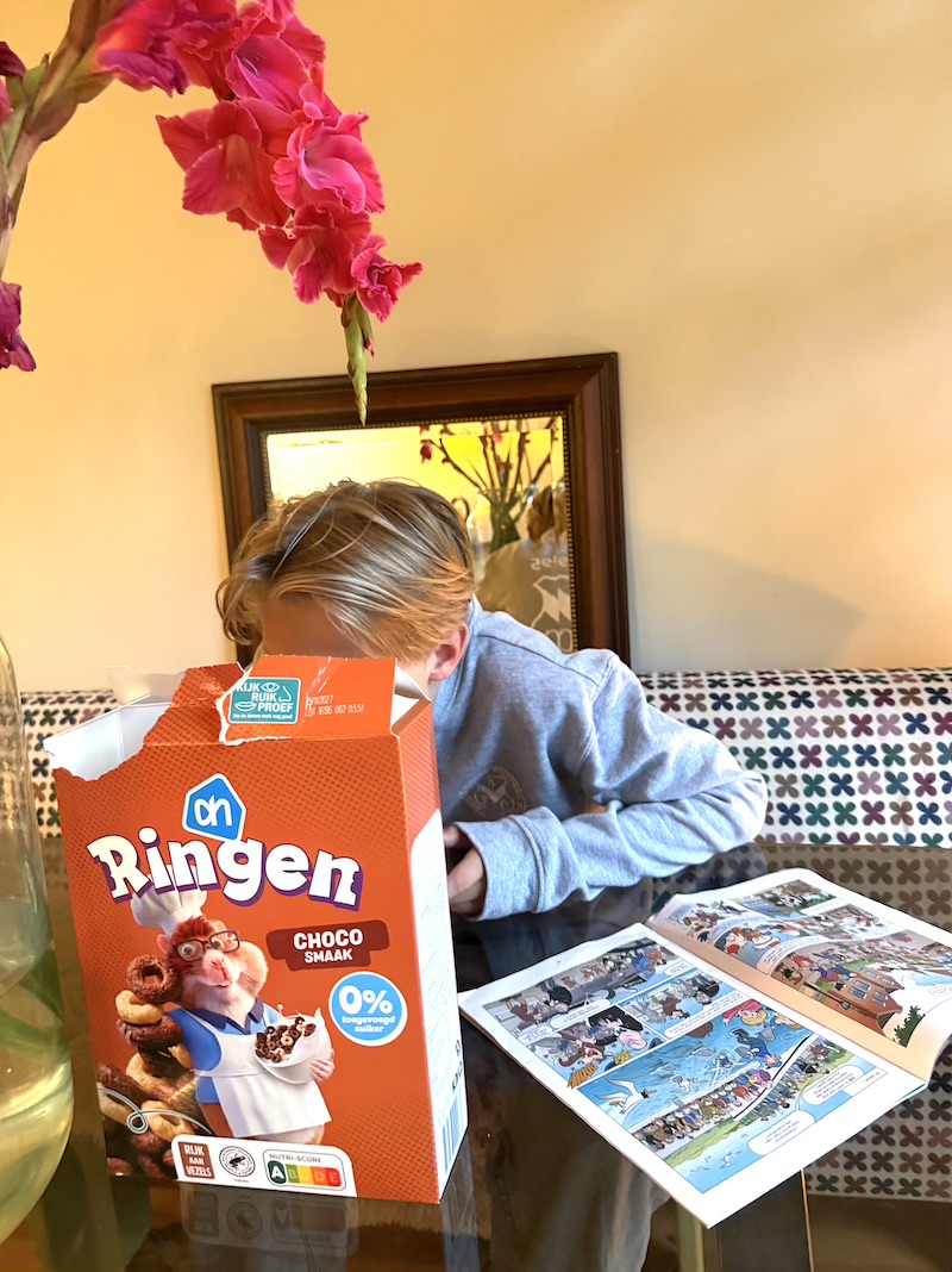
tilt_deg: -5.7
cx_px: 476
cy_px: 636
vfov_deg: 71.6
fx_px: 881
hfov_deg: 56.8
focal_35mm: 24
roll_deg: +4.0
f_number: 1.78
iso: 640
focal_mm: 6.76
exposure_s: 1/33
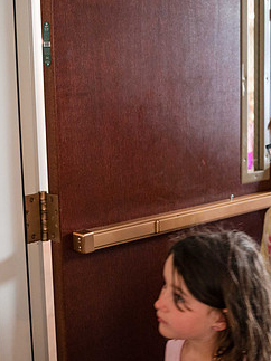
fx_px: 679
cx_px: 285
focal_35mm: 65
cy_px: 170
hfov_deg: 21.6
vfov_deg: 29.8
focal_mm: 35
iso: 2800
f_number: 2.8
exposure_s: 1/125
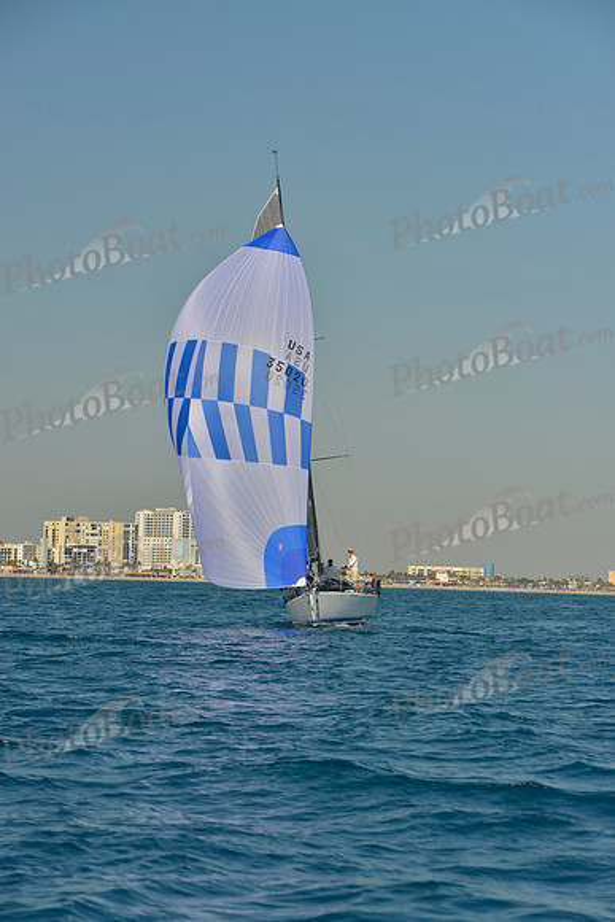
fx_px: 2689
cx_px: 308
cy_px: 461
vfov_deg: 19.5
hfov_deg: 13.0
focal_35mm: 105
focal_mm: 105
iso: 200
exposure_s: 1/640
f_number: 8
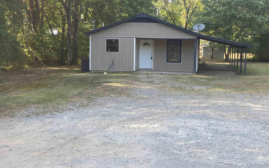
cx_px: 135
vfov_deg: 23.1
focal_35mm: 56
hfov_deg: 36.3
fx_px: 411
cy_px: 86
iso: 20
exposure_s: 1/134
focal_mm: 6
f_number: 2
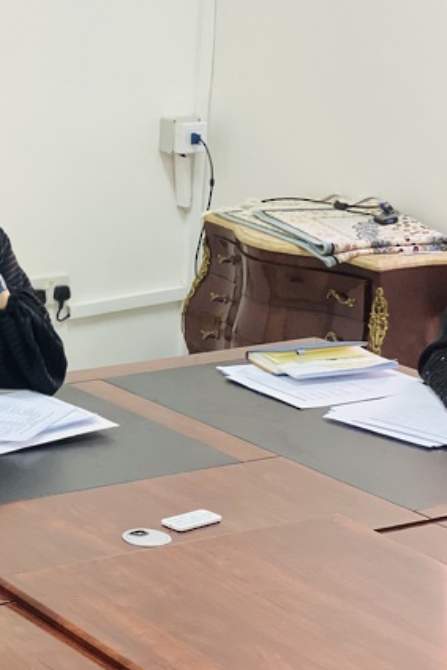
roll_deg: +0.1
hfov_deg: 12.9
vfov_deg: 20.0
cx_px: -160
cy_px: 329
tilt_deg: -13.5
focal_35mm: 102
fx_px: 1898
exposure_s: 1/50
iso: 125
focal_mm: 6
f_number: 2
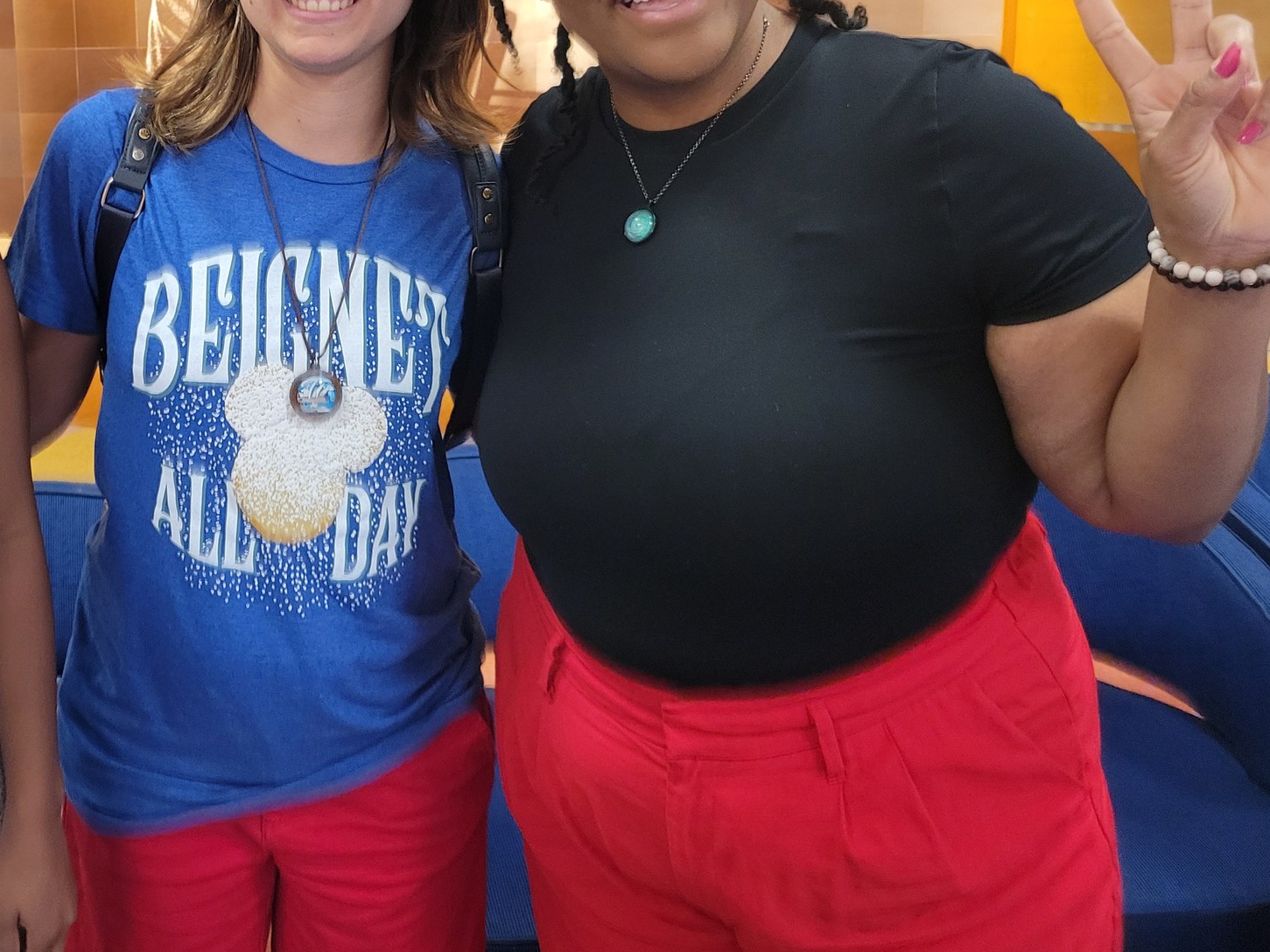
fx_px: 1577
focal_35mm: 43
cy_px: 231
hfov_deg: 41.9
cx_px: 256
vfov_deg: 32.9
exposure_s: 1/30
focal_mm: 5.4
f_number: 1.8
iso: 500
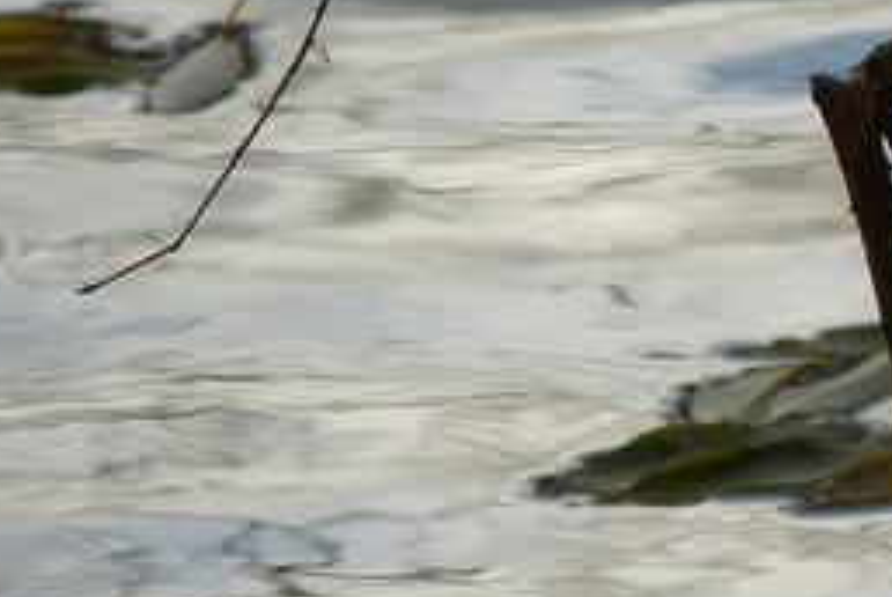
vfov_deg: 0.6
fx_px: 54175
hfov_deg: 0.9
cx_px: 618
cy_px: 550
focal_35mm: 2184
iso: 100
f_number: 5.2
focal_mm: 108
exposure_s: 1/400
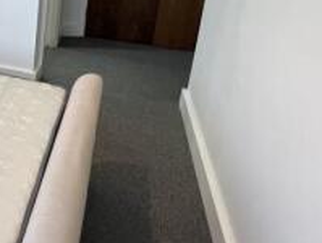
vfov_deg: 35.3
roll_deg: +1.4
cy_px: 17
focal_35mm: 38
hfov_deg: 33.3
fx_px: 354
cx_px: -111
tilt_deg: -14.9
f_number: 1.8
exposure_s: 1/100
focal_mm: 1.57
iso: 160
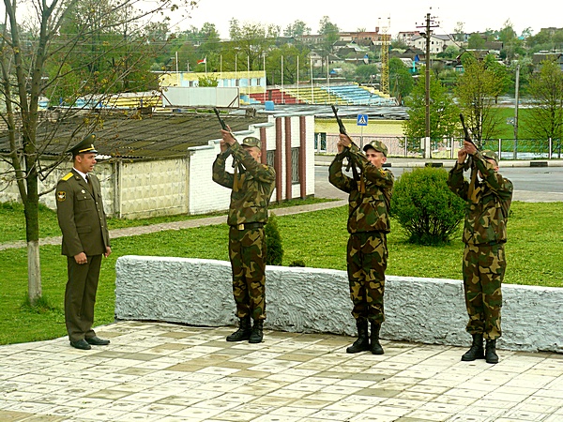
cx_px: 282
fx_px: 1399
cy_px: 211
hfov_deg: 22.8
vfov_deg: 17.2
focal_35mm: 86
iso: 100
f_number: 4
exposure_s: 1/100
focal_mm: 14.3
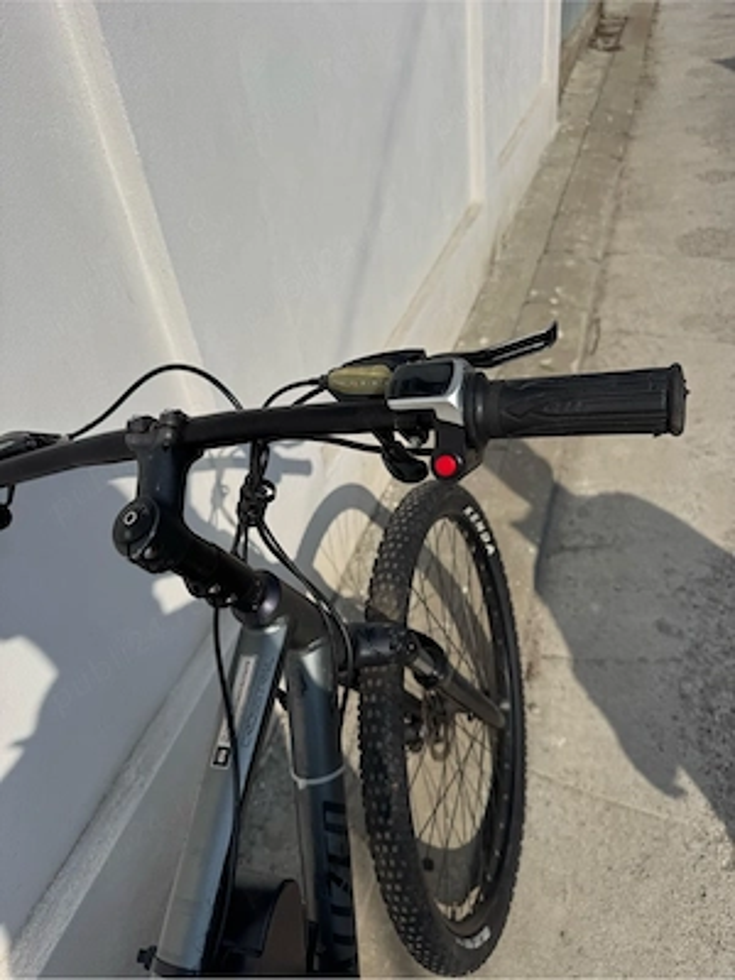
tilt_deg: -38.8
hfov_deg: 56.8
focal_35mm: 24
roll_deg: +9.7
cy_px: 490
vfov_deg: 71.6
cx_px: 368
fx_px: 679
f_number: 1.78
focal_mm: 6.76
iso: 80
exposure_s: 1/12346
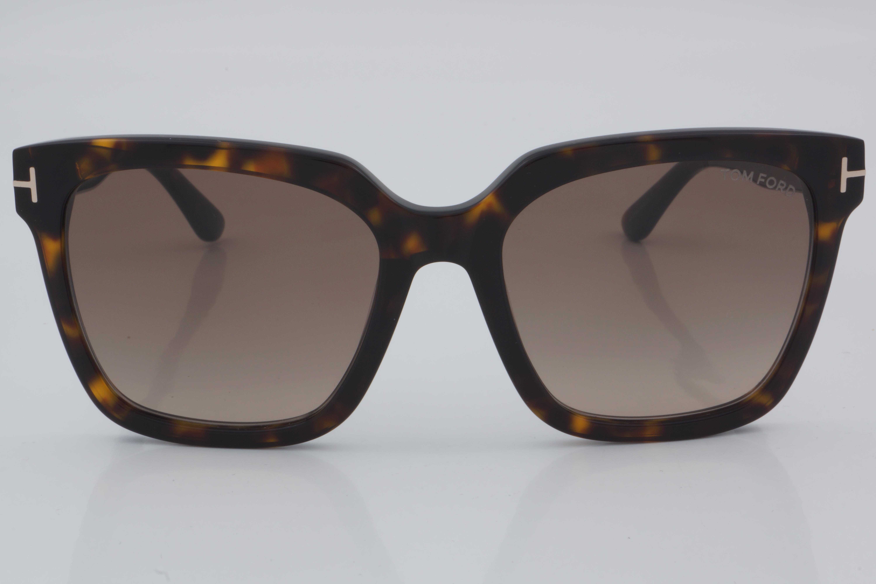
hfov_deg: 24.6
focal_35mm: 82
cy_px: 292
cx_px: 438
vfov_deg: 16.6
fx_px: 2007
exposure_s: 1/4
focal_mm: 55
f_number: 32
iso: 100
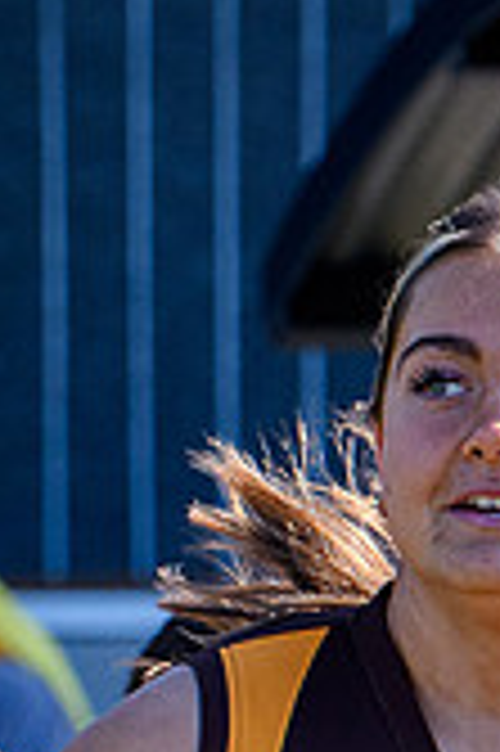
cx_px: -219
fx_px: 26428
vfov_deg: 1.6
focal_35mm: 1266
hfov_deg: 1.1
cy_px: 875
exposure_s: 1/1600
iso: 900
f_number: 5.6
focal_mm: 150
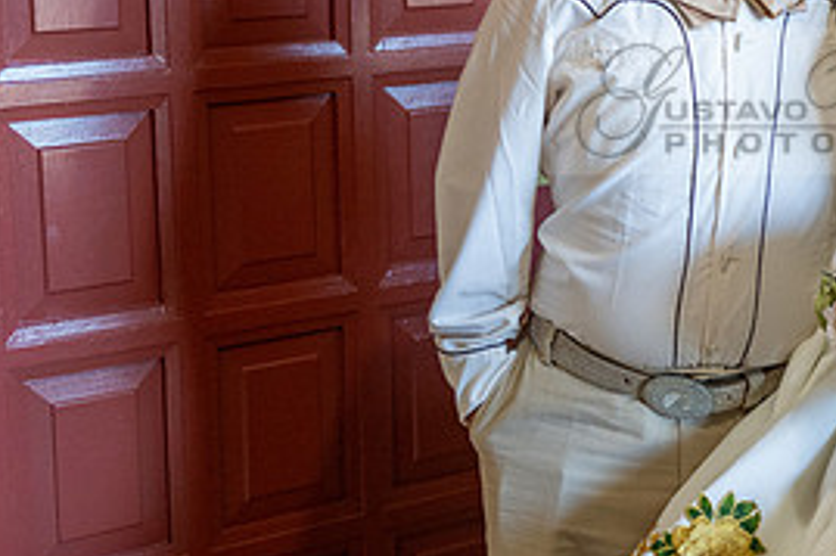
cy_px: 101
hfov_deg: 23.8
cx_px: 820
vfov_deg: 16.5
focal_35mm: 82
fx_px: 1903
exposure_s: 1/250
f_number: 2.8
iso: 1600
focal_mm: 38
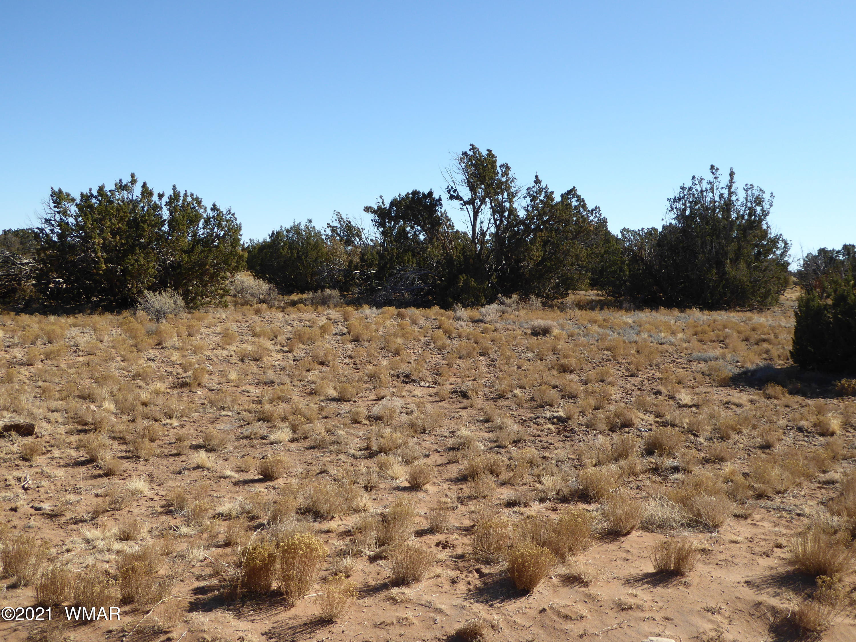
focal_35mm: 36
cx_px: 428
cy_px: 321
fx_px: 890
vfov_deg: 39.7
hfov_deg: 51.4
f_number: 3.7
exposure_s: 1/800
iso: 100
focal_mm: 6.3
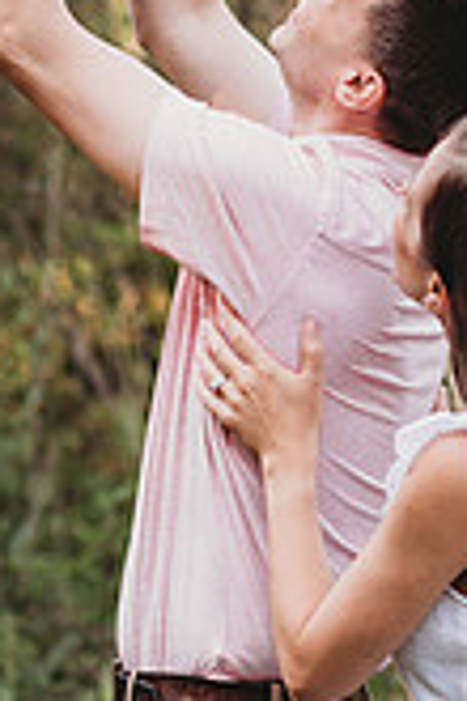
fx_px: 4514
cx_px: 408
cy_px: 212
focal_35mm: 232
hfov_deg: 5.9
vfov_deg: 8.9
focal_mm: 85
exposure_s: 1/250
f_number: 2.2
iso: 100
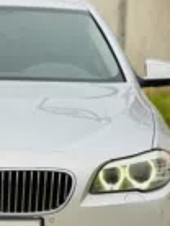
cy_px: 193
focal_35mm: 223
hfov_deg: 6.6
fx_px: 1456
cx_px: -29
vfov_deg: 8.8
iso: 40
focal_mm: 9
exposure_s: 1/100
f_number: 2.8
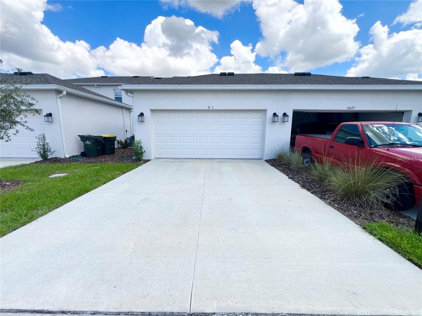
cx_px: 211
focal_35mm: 13
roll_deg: -0.3
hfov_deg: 106.2
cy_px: 158
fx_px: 158
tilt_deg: -9.7
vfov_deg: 89.9
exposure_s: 1/1220
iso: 32
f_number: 1.8
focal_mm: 1.57
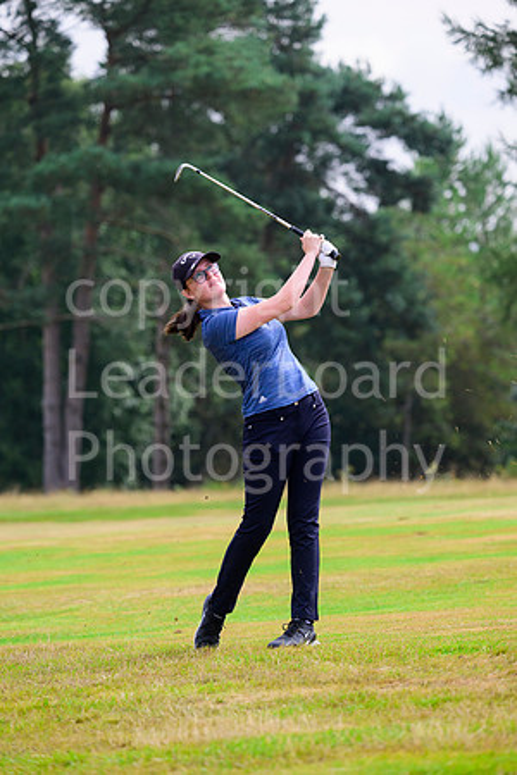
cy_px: 388
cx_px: 258
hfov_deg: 7.0
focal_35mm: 195
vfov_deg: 10.5
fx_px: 4200
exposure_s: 1/2500
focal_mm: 195
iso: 1000
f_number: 5.6
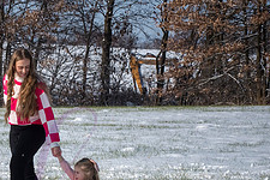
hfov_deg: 9.9
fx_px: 1545
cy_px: 131
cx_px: -1
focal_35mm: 206
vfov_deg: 6.7
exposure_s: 1/1000
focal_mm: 80
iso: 640
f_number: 16
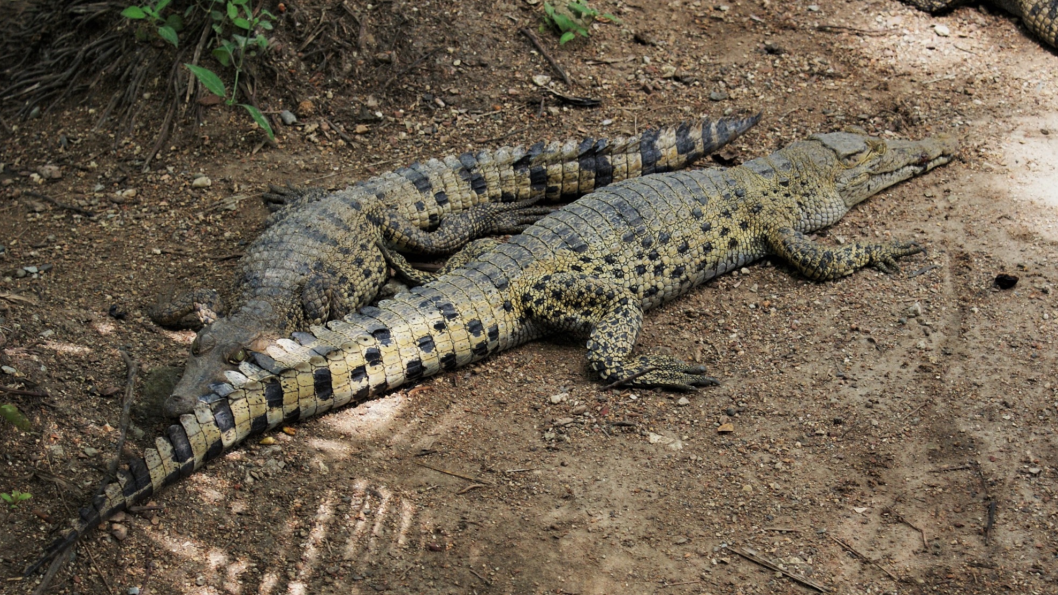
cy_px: 314
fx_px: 2456
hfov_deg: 24.3
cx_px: 527
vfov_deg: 13.8
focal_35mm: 88
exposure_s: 1/100
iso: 250
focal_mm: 55
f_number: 5.6
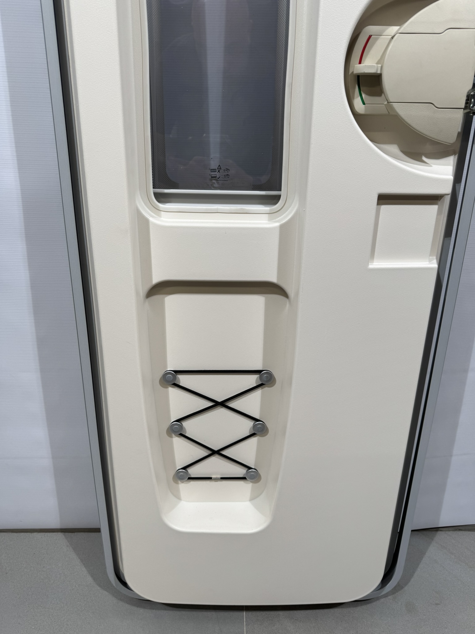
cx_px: 238
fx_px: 439
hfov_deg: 56.8
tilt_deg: -24.2
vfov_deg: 71.6
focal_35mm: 24
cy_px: 317
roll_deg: +0.5
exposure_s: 1/144
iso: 64
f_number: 1.78
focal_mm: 6.76
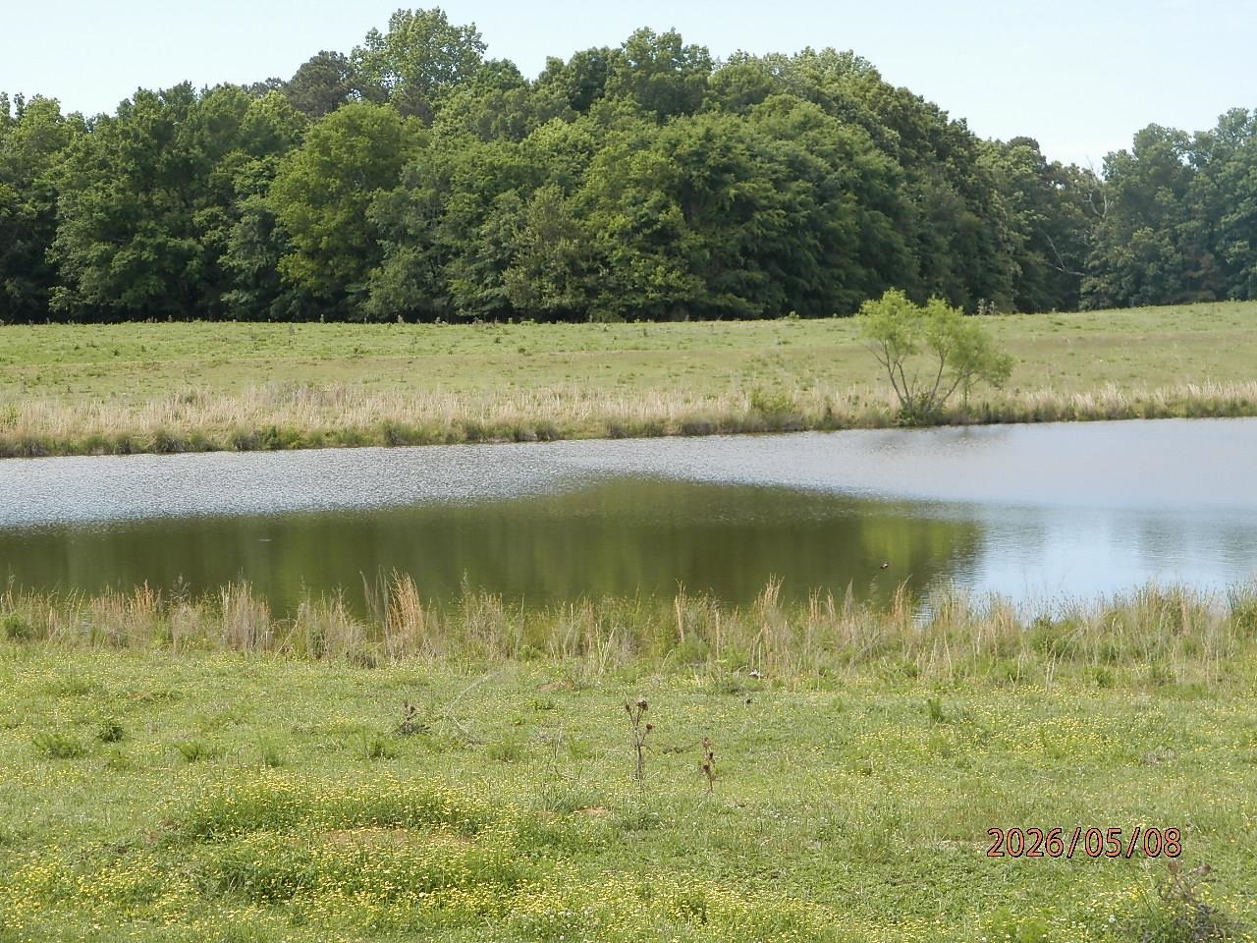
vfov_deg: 18.0
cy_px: 472
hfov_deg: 23.8
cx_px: 628
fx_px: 2978
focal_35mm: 82
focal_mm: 14.6
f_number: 4.2
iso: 80
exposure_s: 1/320
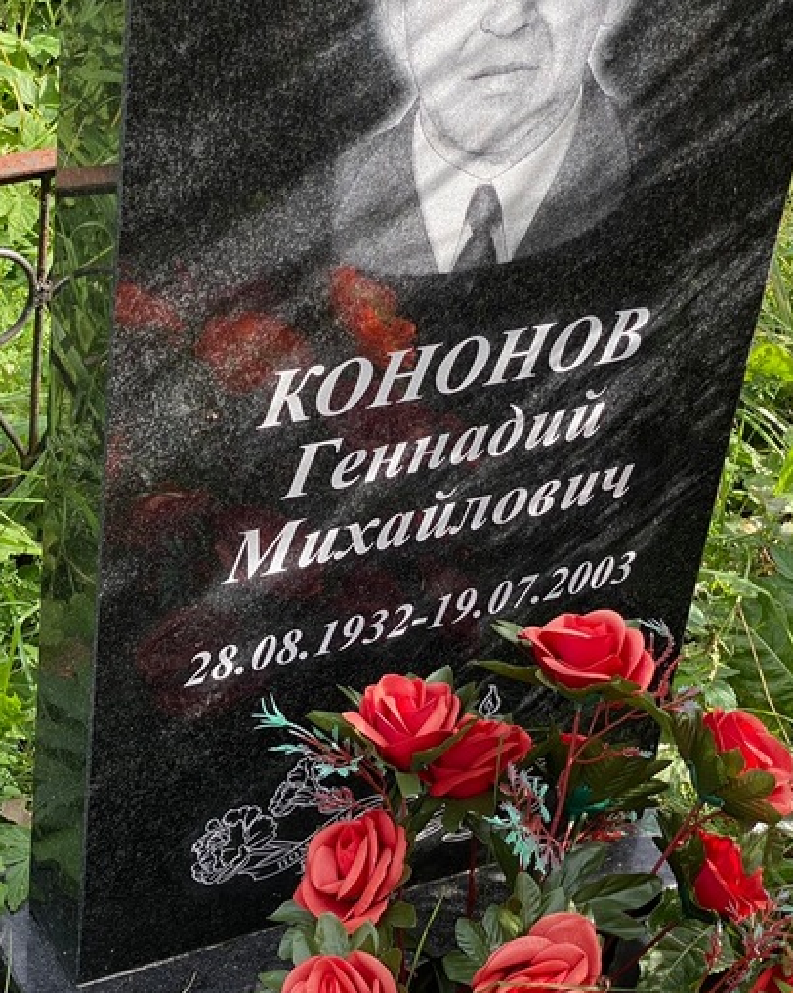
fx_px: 2348
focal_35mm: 80
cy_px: 522
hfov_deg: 19.2
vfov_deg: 23.9
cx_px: 355
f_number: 2
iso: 20
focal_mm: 6
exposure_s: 1/251
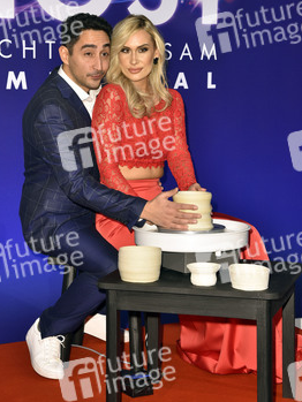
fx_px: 895
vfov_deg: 25.3
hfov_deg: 19.1
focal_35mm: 77
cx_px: 150
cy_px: 202
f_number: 6.3
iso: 500
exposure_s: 1/160
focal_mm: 70
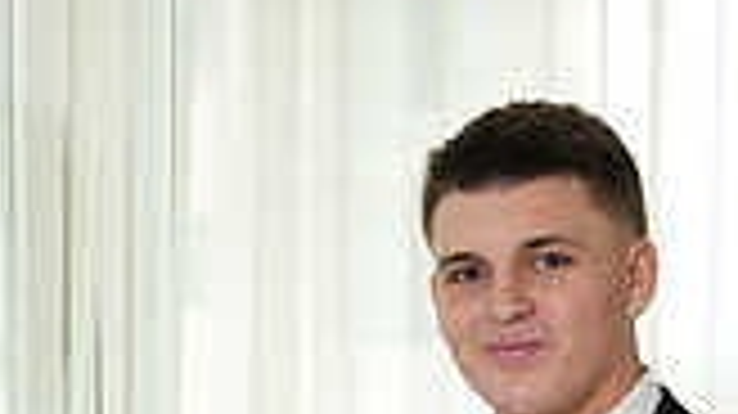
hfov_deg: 12.1
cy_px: 614
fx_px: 3481
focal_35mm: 178
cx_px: 220
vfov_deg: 6.7
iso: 800
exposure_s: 1/200
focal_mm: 48
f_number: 4
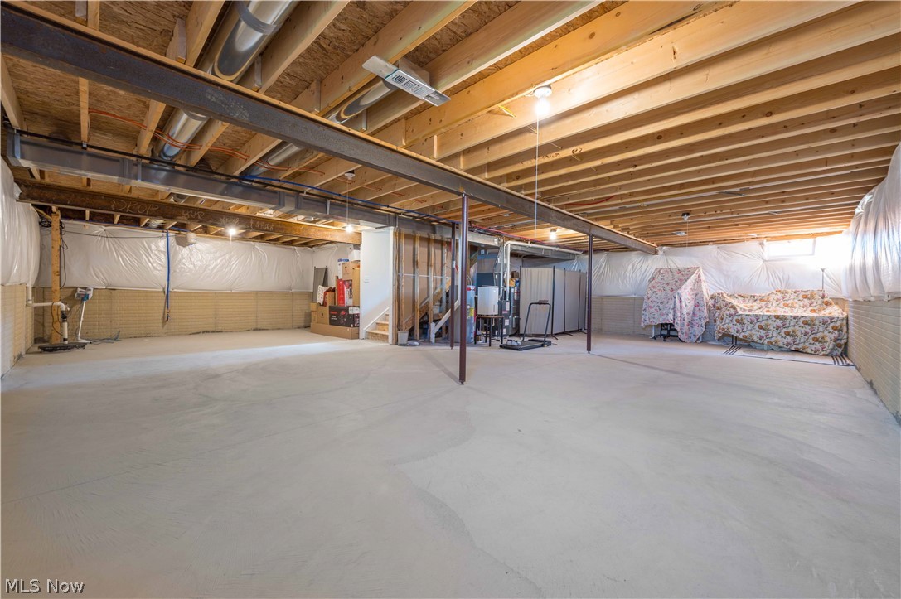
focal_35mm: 14
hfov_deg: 104.3
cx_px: 450
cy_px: 300
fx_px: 350
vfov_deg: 81.1
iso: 100
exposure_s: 1.6
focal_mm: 14
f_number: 9
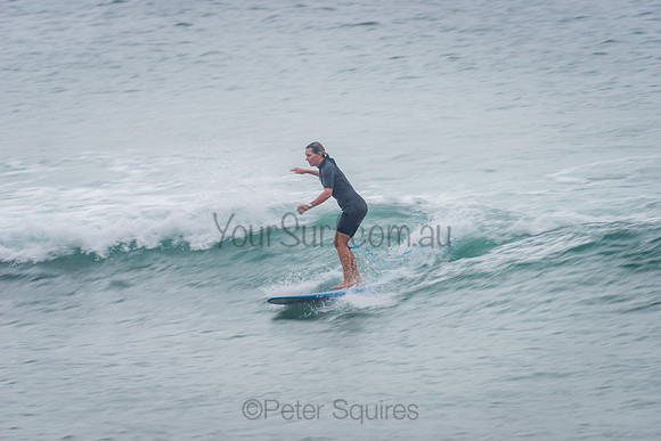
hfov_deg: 4.1
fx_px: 9182
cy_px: 220
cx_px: 330
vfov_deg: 2.8
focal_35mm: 500
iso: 64
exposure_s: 1/30
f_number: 8
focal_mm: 500
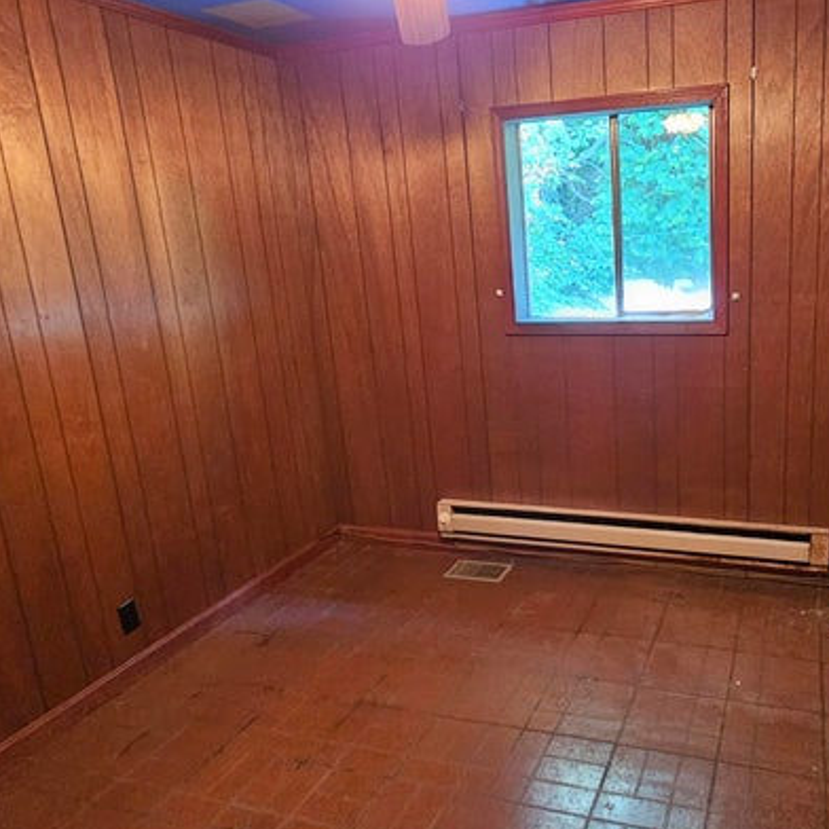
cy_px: 404
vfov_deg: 62.9
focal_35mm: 25
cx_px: 578
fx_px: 677
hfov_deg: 60.8
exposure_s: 1/24
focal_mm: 2.2
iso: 800
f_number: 2.2
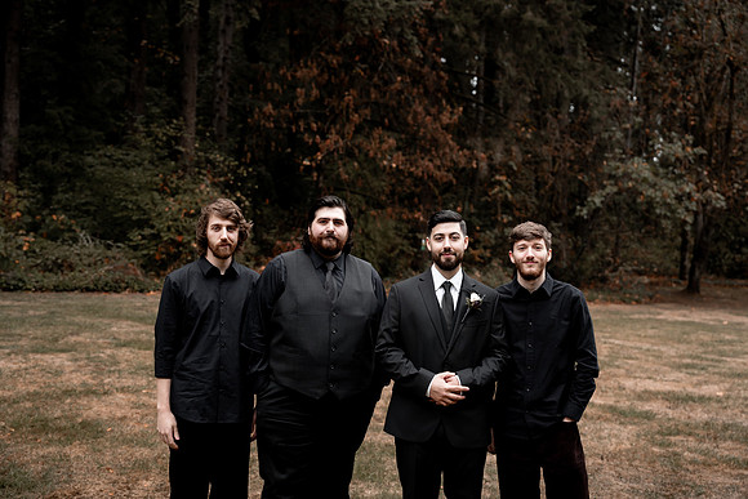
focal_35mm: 36
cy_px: 250
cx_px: 374
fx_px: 748
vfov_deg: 36.9
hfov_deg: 53.1
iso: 400
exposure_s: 1/1000
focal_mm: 36
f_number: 2.8
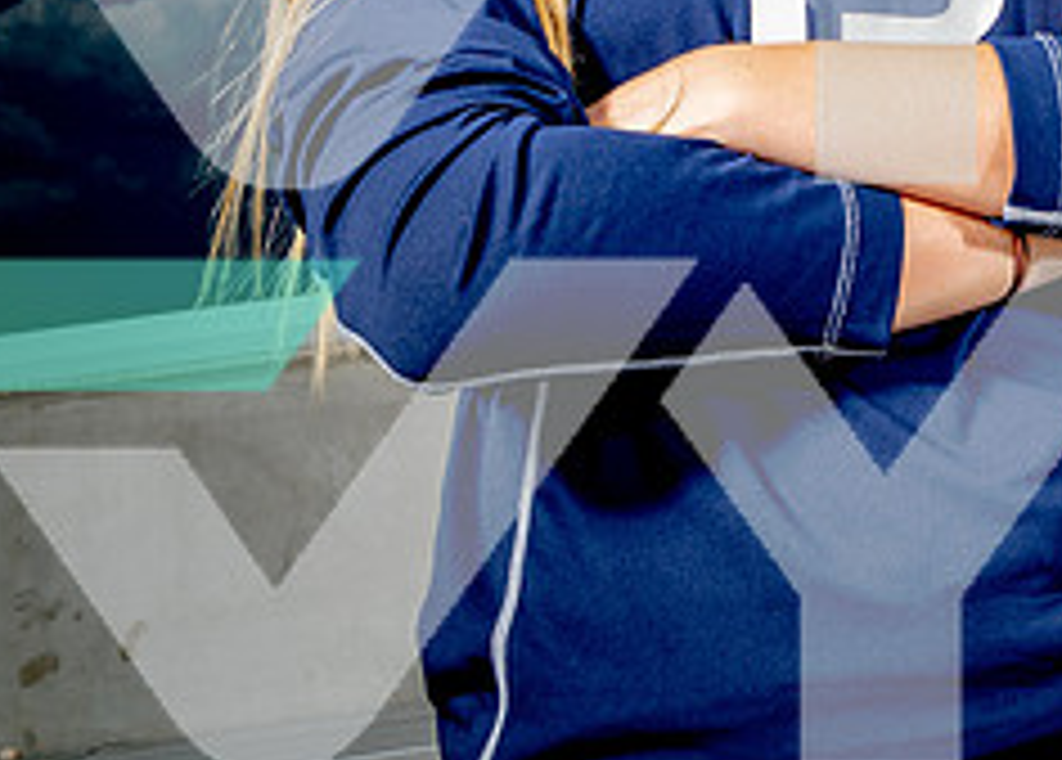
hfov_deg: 27.0
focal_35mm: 67
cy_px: -102
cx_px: 1163
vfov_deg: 20.2
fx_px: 2023
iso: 100
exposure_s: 1/125
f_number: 8
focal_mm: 24
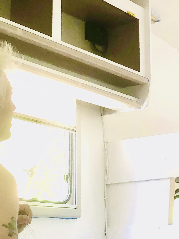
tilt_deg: +2.6
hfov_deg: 16.9
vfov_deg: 22.7
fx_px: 593
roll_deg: +0.0
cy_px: 135
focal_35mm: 86
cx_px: 172
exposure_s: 1/120
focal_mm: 3.99
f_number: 1.8
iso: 40
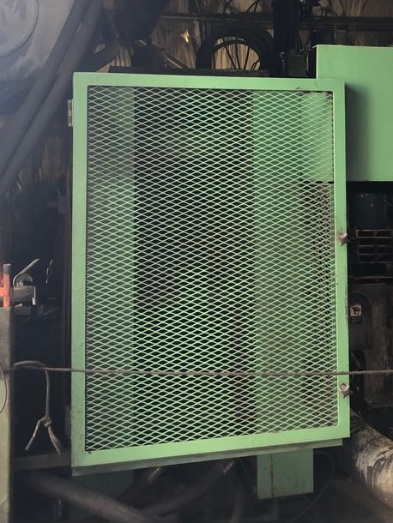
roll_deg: +0.2
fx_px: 711
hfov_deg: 30.7
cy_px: 142
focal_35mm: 47
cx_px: 254
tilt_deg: +3.2
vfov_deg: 39.5
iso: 40
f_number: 1.8
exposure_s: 1/20
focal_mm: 3.99
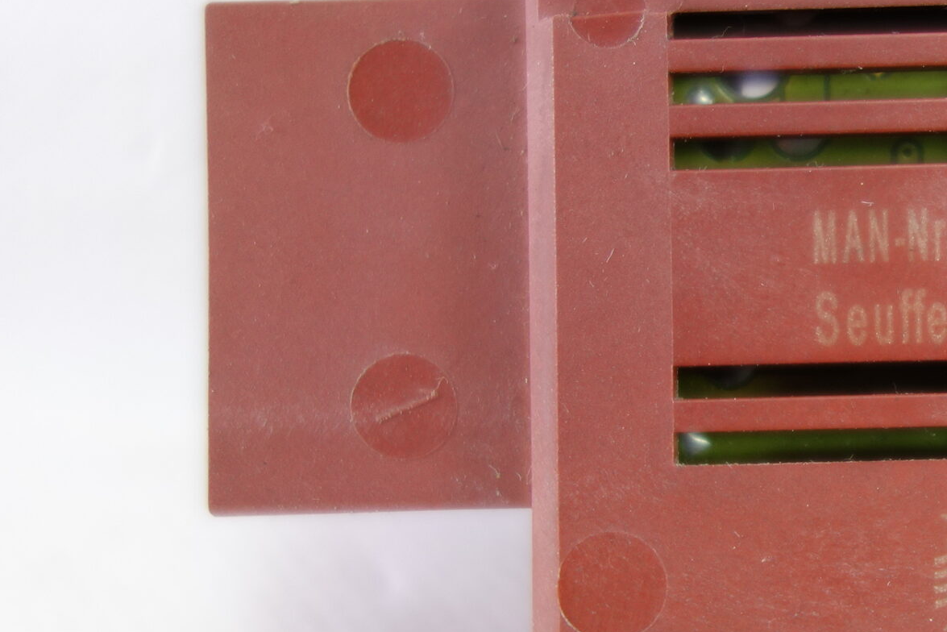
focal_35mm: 61
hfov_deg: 30.5
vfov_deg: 22.3
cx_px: 947
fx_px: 1605
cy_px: 362
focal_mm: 10.4
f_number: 1.8
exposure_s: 1/50
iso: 125
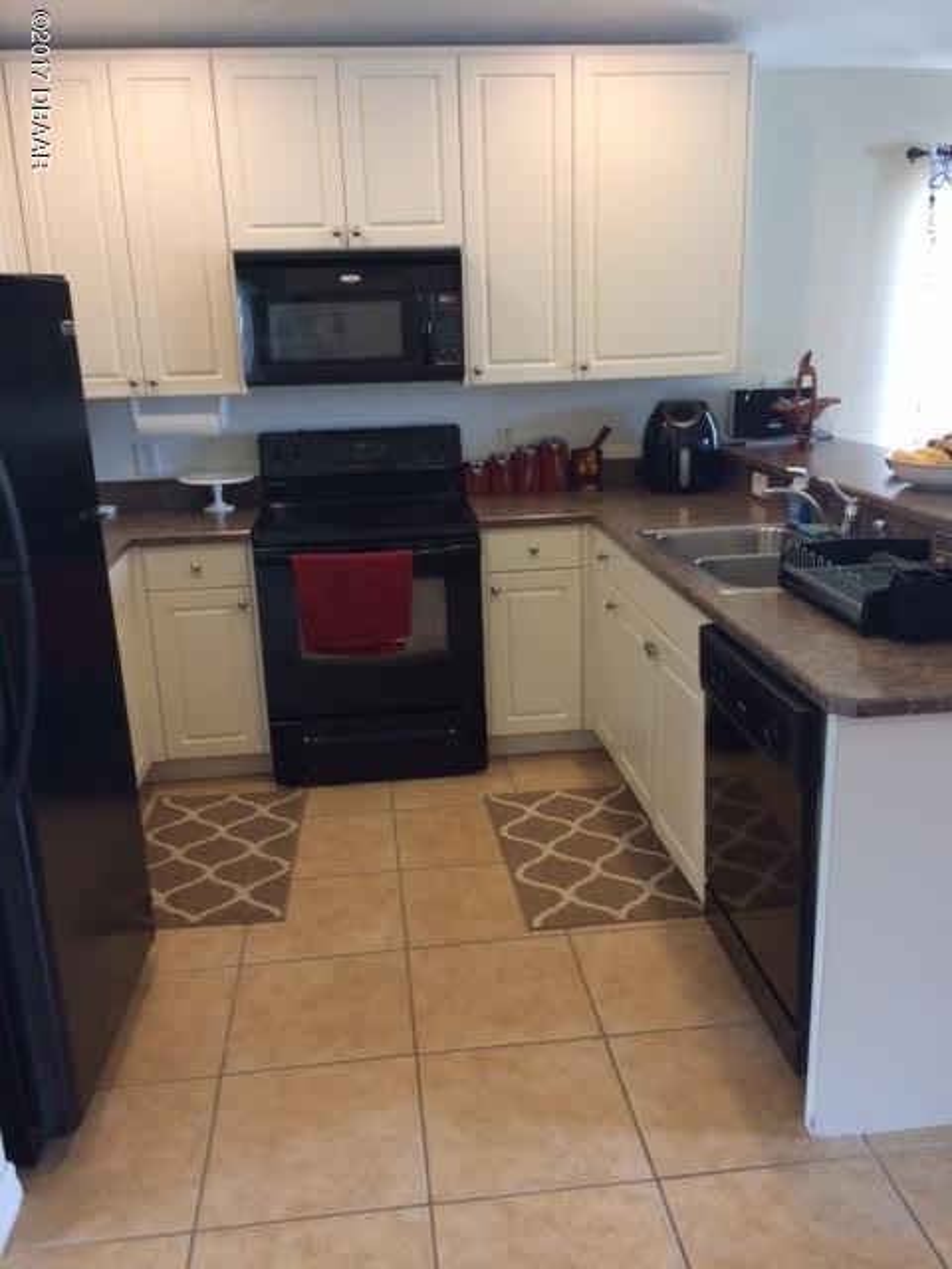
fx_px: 1063
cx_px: 476
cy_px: 634
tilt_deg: -16.7
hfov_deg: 48.2
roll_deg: +1.9
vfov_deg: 61.7
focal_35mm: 29
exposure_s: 1/30
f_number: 2.2
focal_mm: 4.15
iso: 160
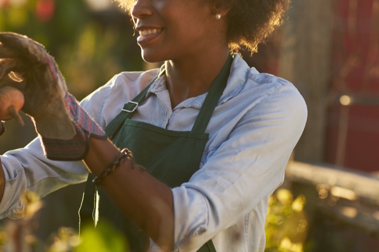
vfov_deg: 7.8
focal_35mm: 177
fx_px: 1863
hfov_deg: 11.6
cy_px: 81
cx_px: 165
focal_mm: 85
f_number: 2
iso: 100
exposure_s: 1/1000
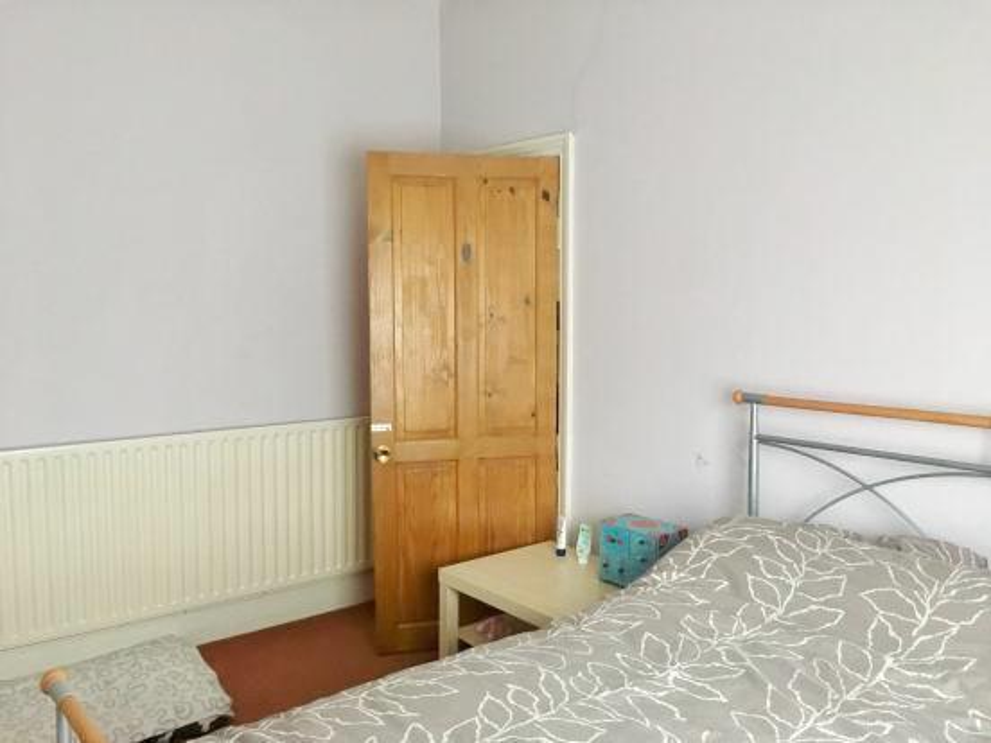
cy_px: 372
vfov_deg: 48.2
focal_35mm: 29
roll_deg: +0.5
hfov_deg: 61.7
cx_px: 496
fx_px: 830
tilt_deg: -6.3
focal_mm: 4.15
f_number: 2.2
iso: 250
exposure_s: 1/17
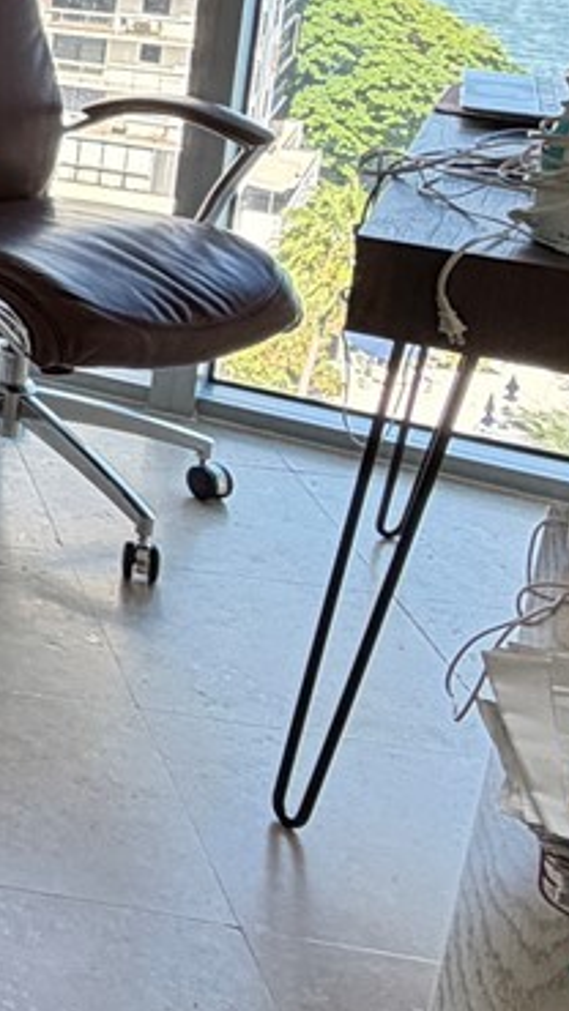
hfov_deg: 13.0
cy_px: 38
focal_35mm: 66
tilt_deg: -10.9
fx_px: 1771
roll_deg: +0.6
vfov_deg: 30.0
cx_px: -856
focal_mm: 2.22
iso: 64
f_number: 2.2
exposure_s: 1/120
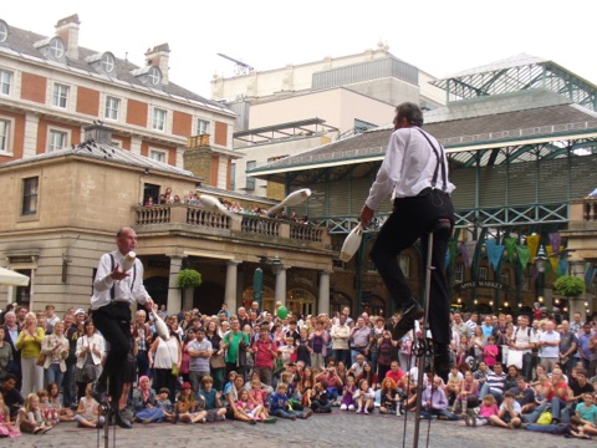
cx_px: 298
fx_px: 828
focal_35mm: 48
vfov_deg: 30.3
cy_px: 224
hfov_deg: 39.7
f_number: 3
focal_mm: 7.9
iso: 80
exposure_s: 1/160
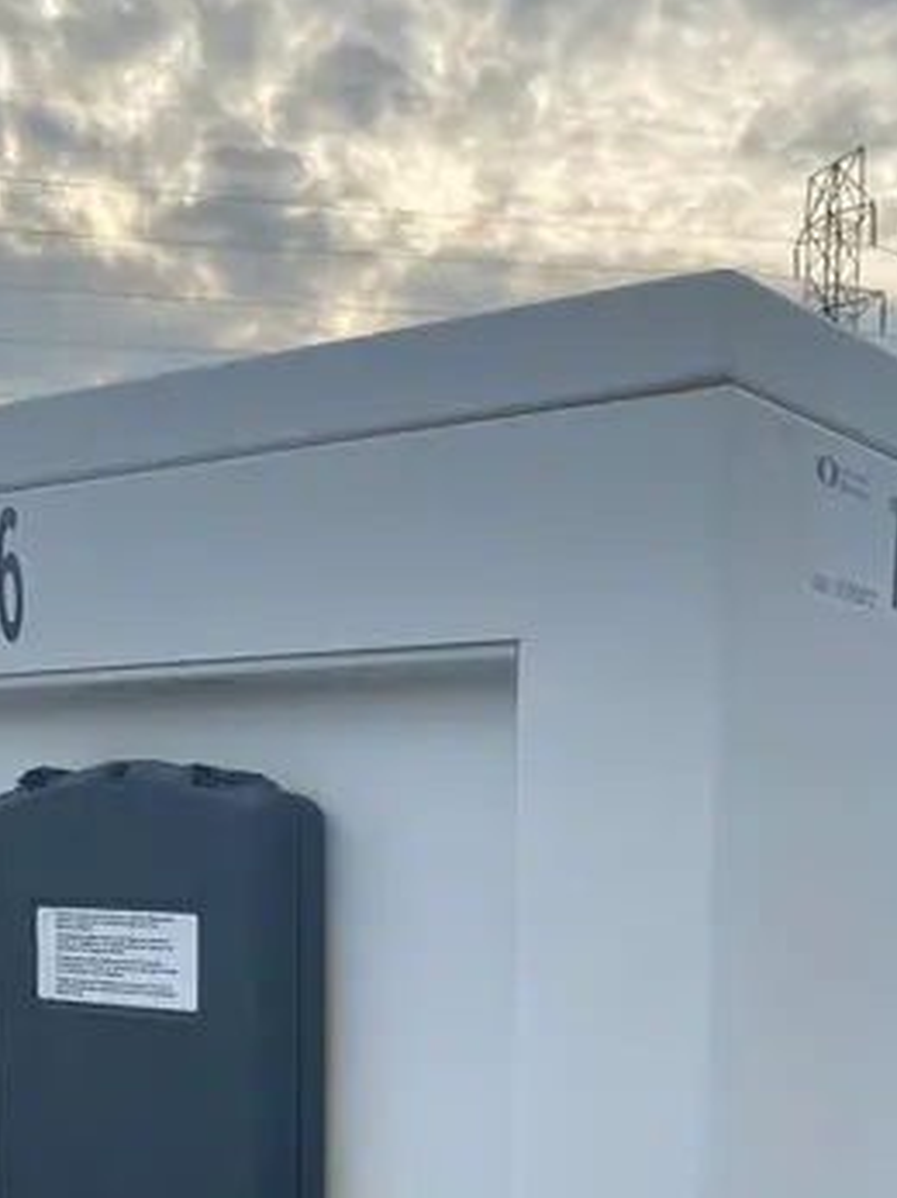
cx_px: 659
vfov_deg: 31.7
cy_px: 1252
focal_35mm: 55
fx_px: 1901
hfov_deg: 26.2
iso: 32
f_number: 1.8
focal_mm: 4.25
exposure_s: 1/767
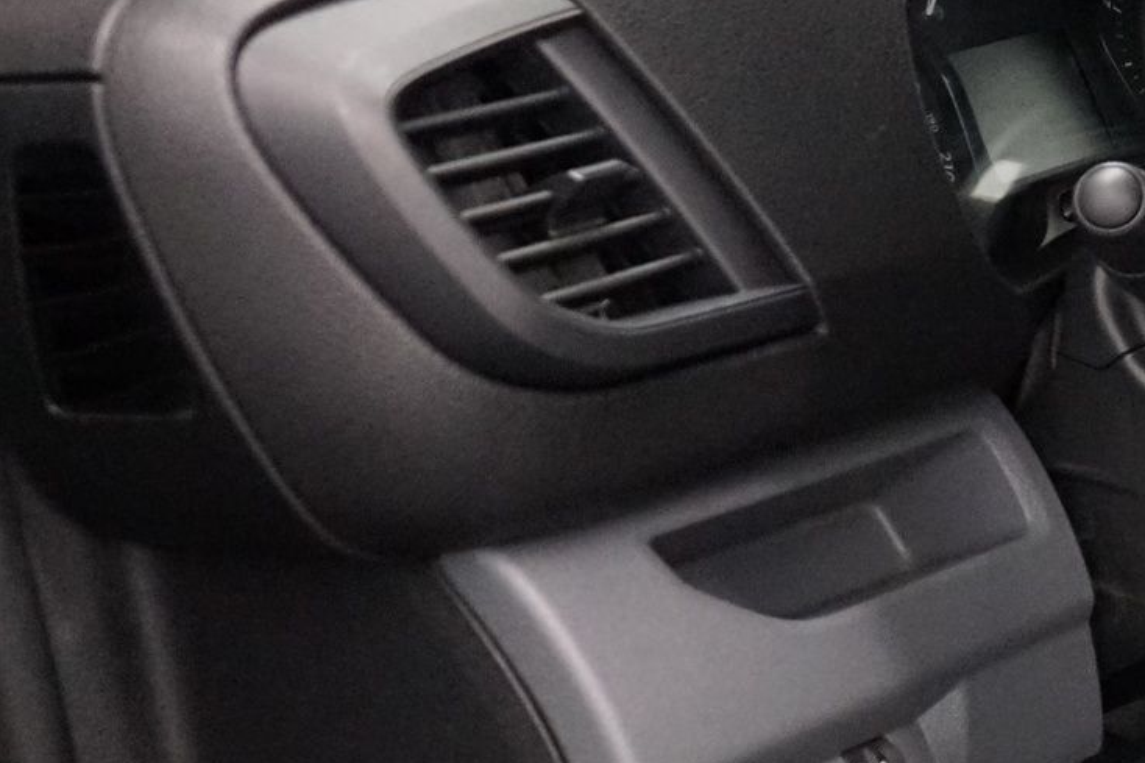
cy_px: 547
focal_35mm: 109
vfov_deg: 12.5
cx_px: 1923
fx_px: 3466
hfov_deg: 16.4
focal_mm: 32
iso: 6400
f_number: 4
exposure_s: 1/160
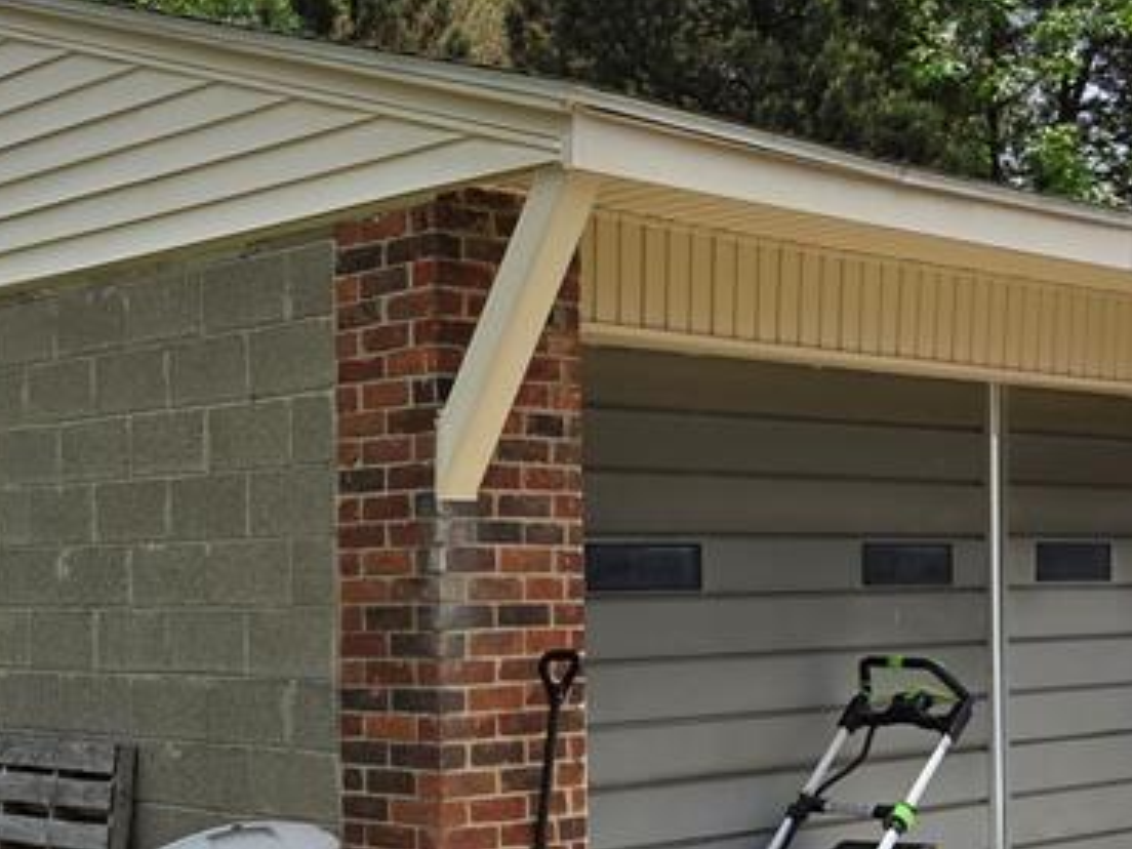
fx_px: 2093
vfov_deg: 22.7
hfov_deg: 30.2
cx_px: 452
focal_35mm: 64
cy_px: 655
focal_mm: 5.4
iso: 80
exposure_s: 1/5699
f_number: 1.8
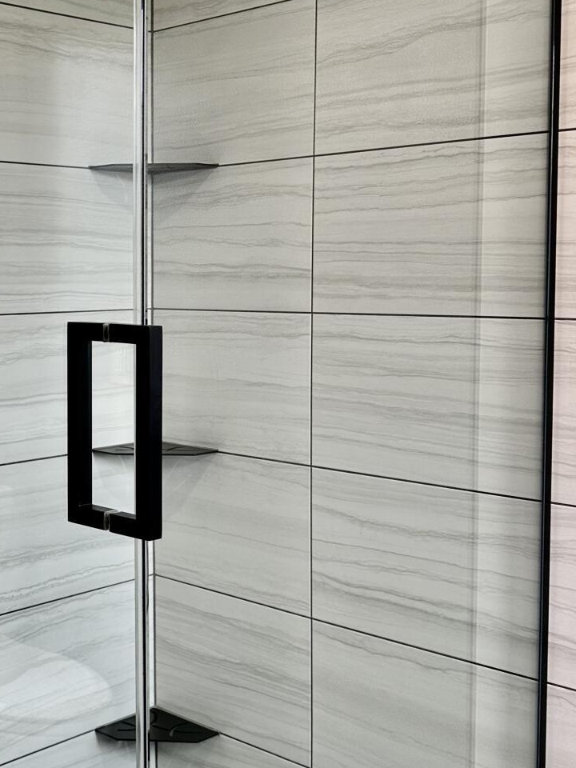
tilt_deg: -3.4
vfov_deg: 38.2
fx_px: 1109
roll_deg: -0.3
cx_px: 55
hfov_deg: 28.0
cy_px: 357
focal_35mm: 50
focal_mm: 6.86
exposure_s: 1/120
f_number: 1.78
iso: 125
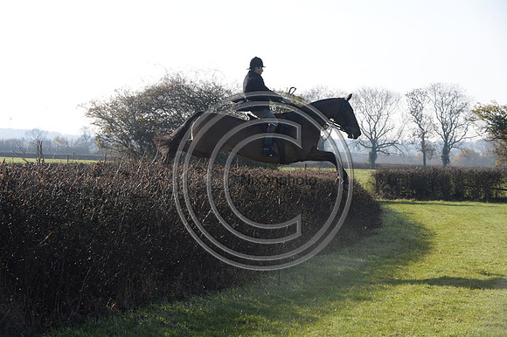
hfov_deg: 17.7
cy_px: 168
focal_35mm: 116
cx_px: 254
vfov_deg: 11.8
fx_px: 1633
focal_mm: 116
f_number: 8
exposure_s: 1/1250
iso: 1000
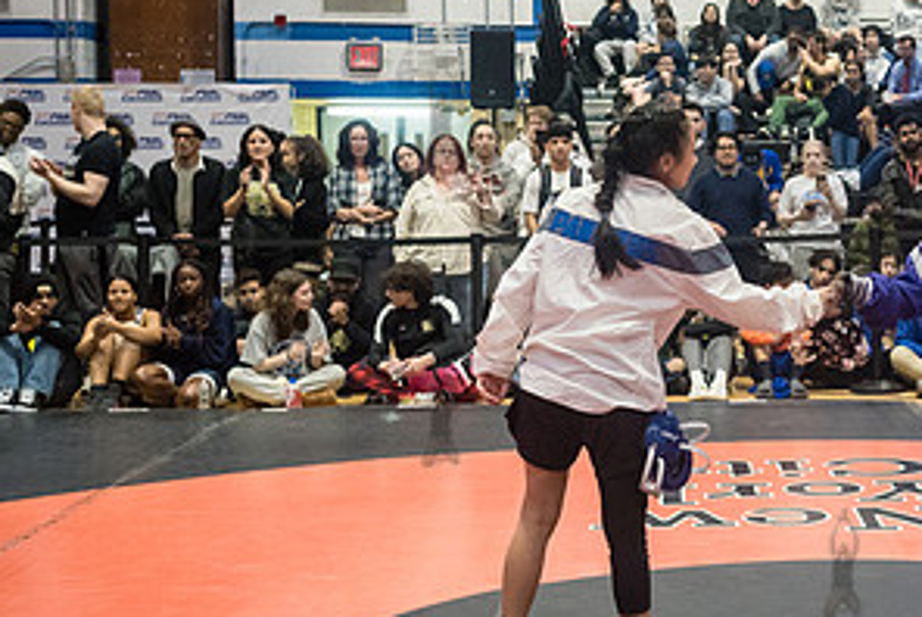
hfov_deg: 27.0
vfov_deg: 19.0
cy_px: 260
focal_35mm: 72
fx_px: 1846
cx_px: 841
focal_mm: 35
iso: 6400
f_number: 4
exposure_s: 1/400
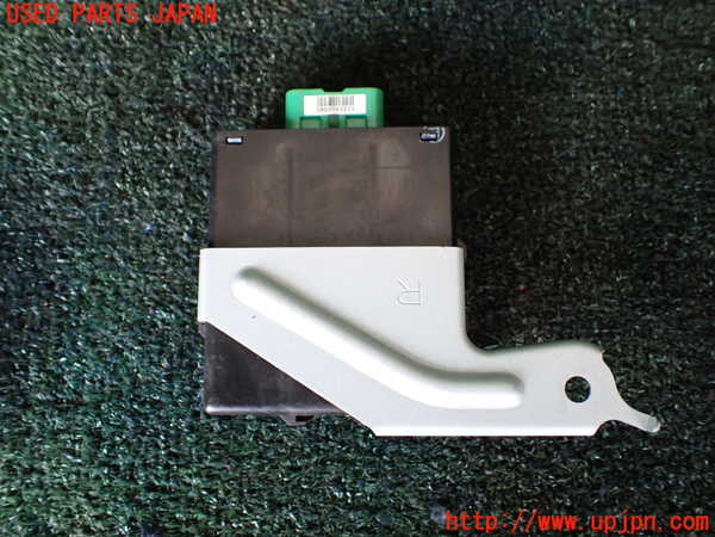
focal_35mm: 30
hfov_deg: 60.0
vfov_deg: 46.8
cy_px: 268
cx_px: 358
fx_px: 620
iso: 500
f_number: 2.3
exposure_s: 1/125
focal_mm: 5.4
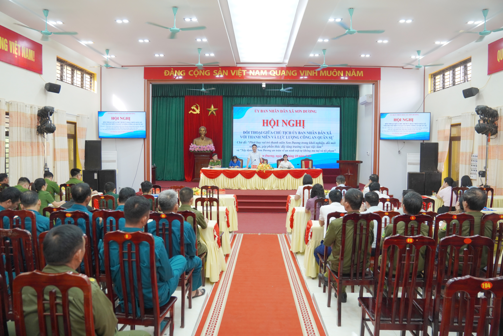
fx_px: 356
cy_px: 168
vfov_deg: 50.4
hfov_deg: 70.4
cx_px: 252
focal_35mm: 26
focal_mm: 17
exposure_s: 1/125
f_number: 3.2
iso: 640
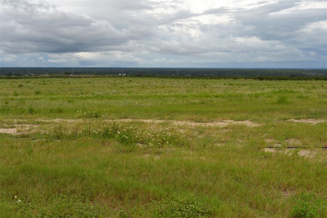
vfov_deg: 25.7
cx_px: 164
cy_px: 109
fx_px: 477
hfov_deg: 37.9
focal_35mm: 52
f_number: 9
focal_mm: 35
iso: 100
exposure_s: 1/320
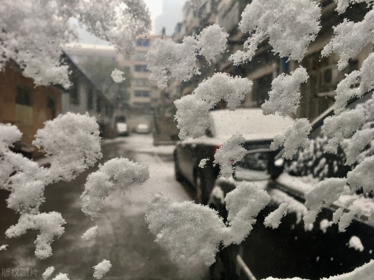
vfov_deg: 48.2
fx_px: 313
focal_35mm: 29
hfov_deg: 61.7
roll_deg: -0.1
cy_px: 140
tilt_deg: -1.0
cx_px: 187
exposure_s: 1/33
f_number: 2.2
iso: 25
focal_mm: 4.15
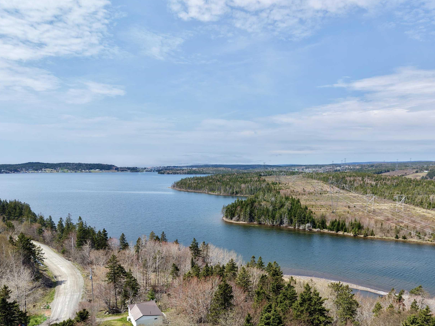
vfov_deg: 47.8
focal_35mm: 29
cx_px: 252
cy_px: 203
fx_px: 364
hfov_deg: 61.3
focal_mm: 8.67
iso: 230
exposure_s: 1/6400
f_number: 1.8
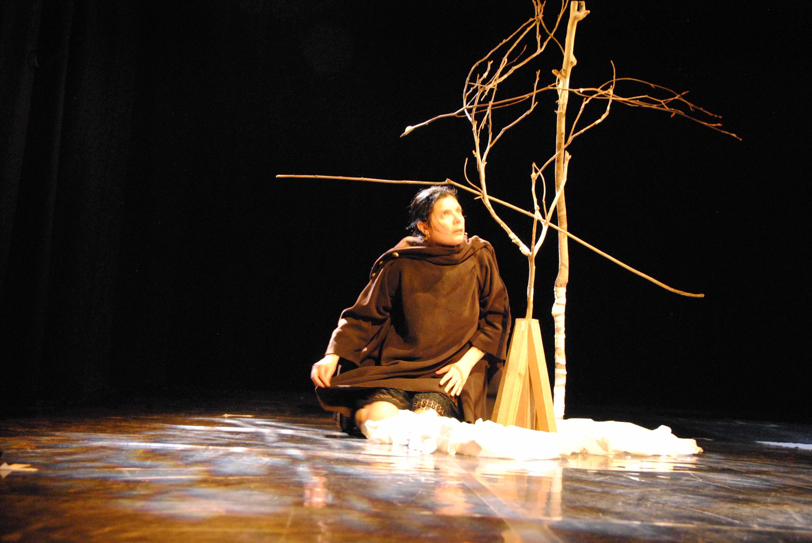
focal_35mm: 39
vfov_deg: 34.3
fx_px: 881
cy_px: 272
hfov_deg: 49.5
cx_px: 406
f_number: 3.2
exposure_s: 1/13
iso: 1600
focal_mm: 26
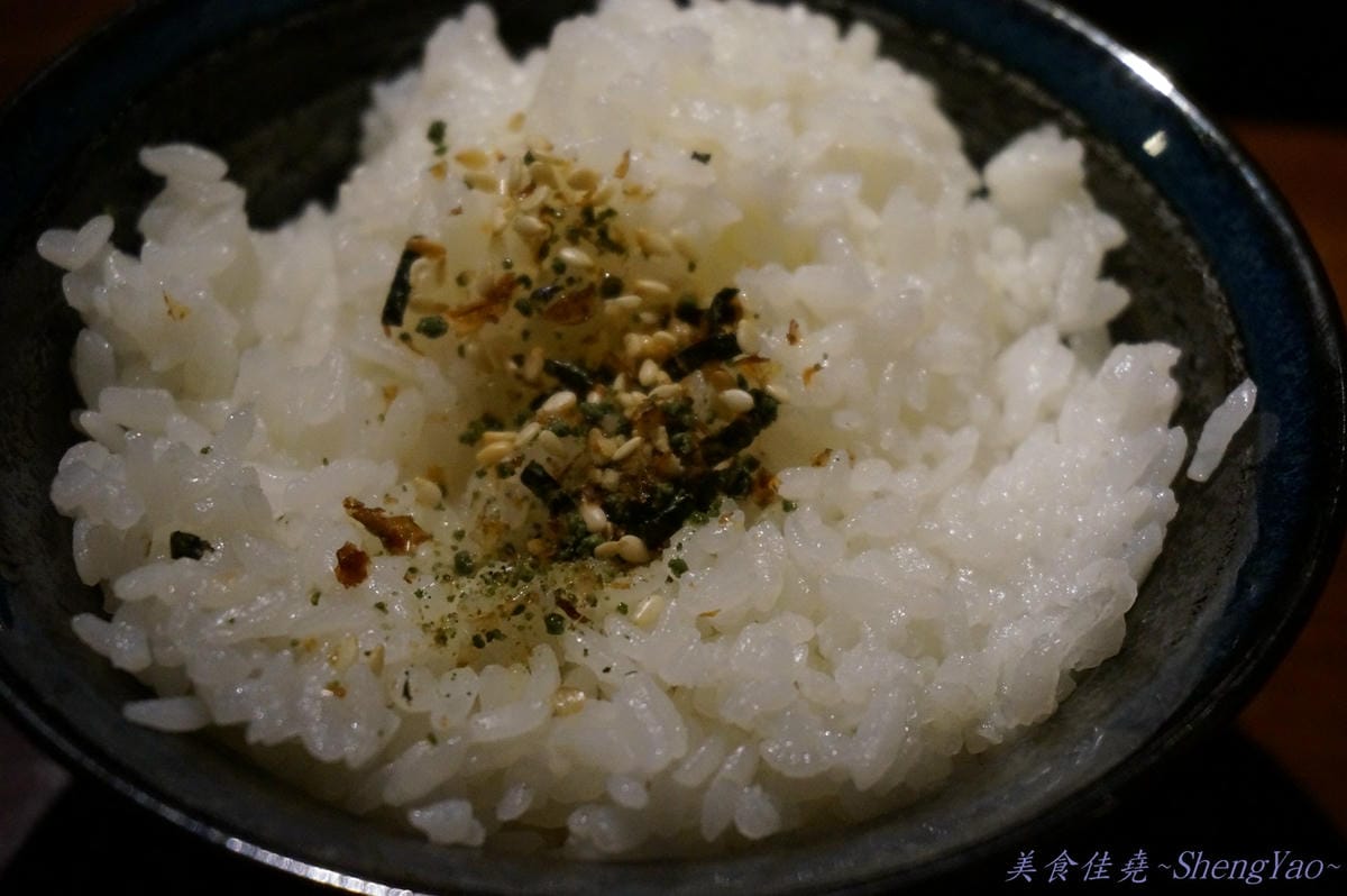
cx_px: 674
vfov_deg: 18.5
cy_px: 448
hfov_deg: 27.5
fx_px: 2748
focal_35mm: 74
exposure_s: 1/100
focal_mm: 49
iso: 3200
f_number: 5.6
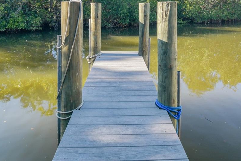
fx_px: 201
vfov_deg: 39.7
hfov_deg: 61.9
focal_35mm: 30
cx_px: 122
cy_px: 9
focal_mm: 10
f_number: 7.1
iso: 100
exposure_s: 1/60
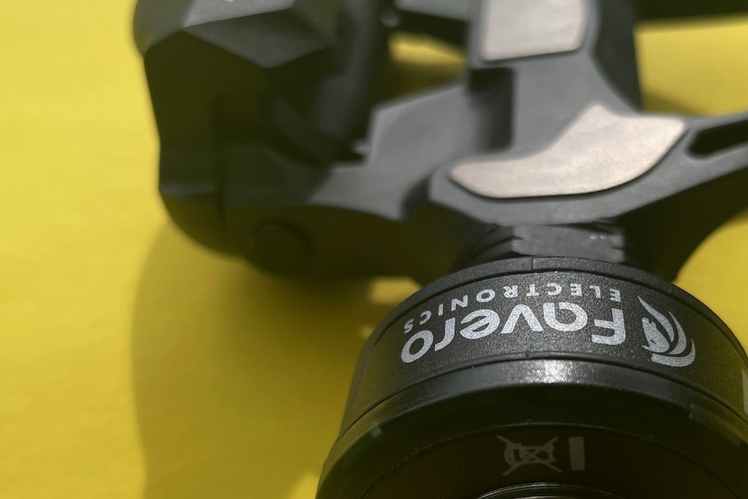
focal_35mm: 50
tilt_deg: -52.0
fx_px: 1039
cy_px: 359
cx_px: 516
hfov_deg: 39.0
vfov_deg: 26.7
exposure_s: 1/1742
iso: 32
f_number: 1.6
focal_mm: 4.2
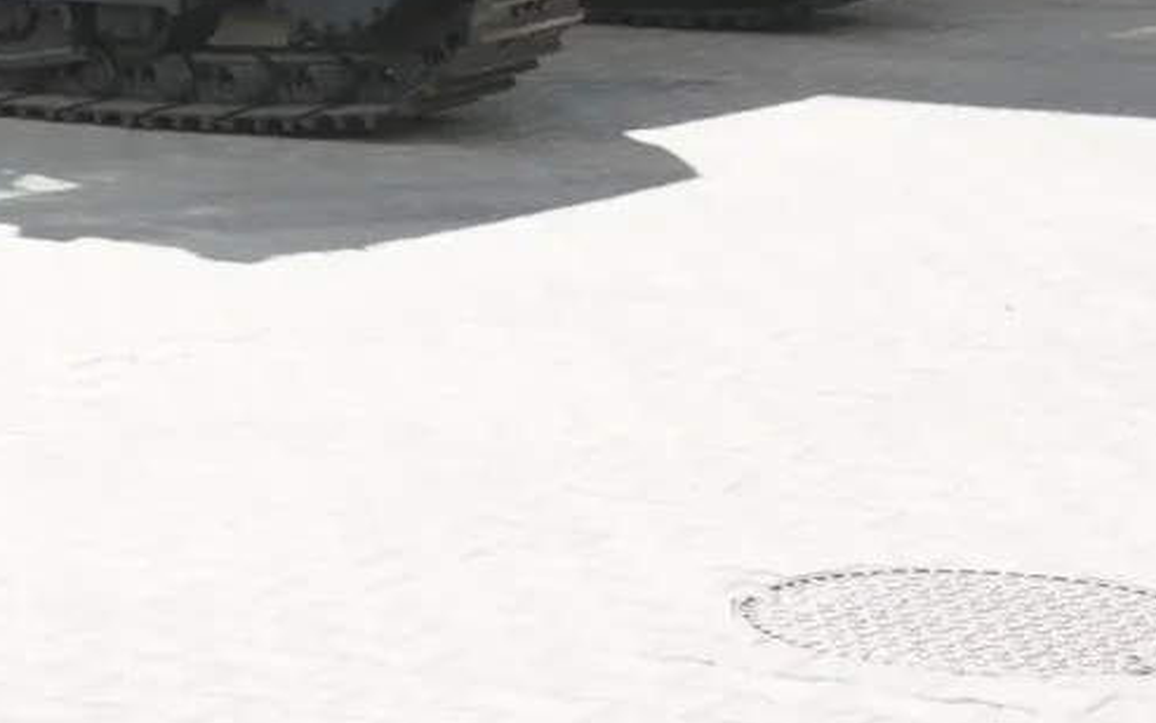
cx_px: -841
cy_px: -824
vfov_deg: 8.2
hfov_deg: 12.7
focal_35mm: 152
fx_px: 4779
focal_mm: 19
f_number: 3.5
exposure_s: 1/200
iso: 100
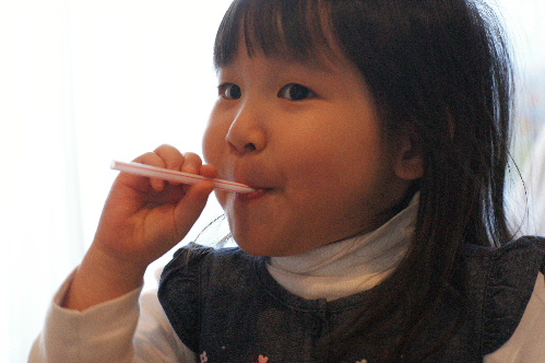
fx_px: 1135
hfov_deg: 27.0
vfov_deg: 18.2
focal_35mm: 75
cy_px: 182
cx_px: 272
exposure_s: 1/25
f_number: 5.6
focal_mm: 50
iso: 800
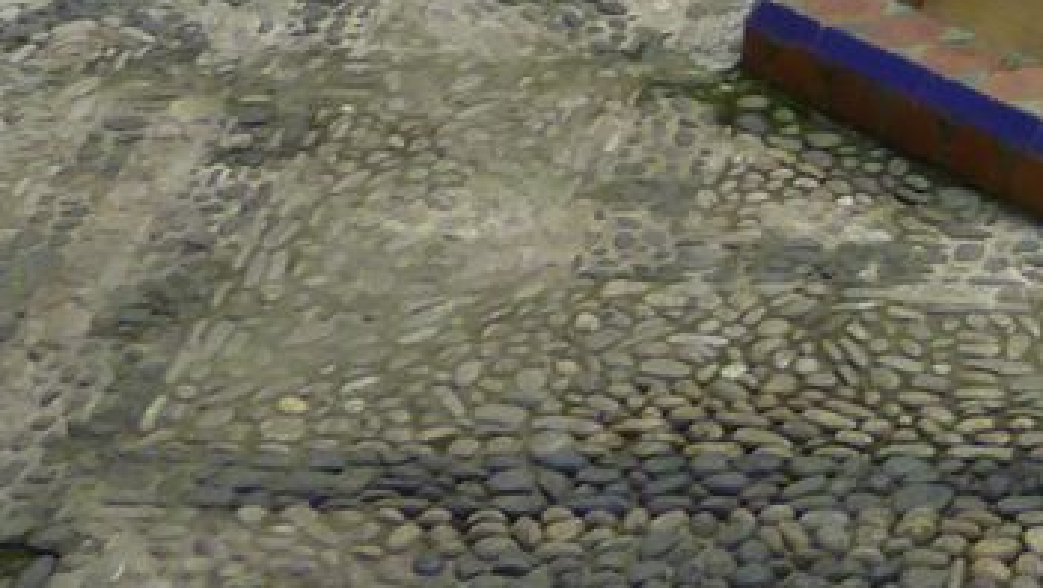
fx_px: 3432
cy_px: -1396
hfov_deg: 16.2
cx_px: 1426
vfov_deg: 7.9
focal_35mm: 124
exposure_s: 1/60
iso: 160
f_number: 3.3
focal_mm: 4.3
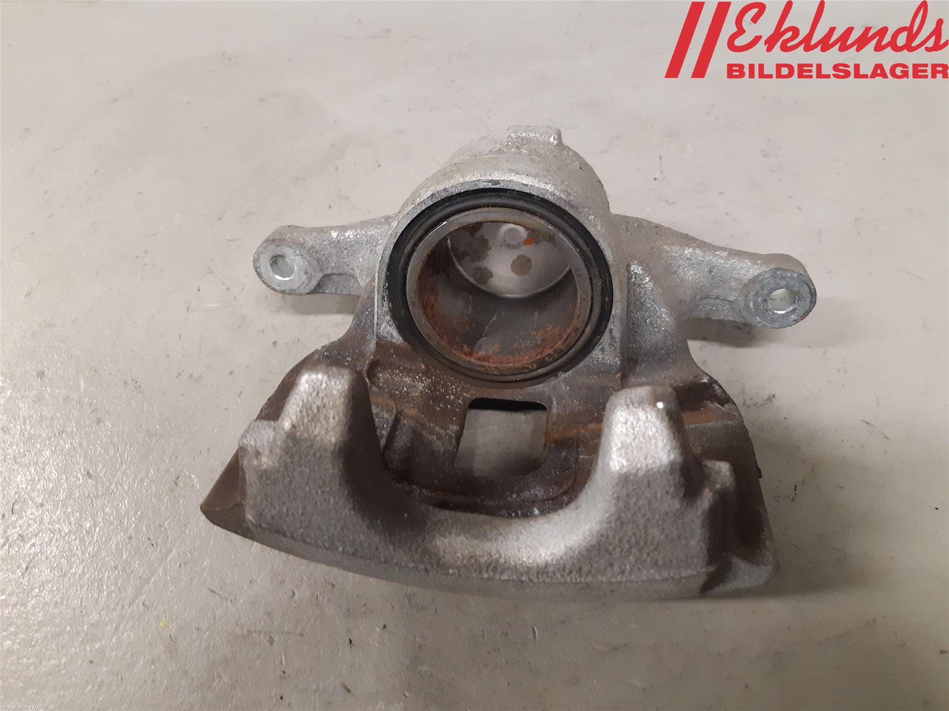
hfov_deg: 67.3
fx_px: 713
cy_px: 356
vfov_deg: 53.1
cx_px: 474
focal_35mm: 26
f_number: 1.7
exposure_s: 1/50
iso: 250
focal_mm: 3.93
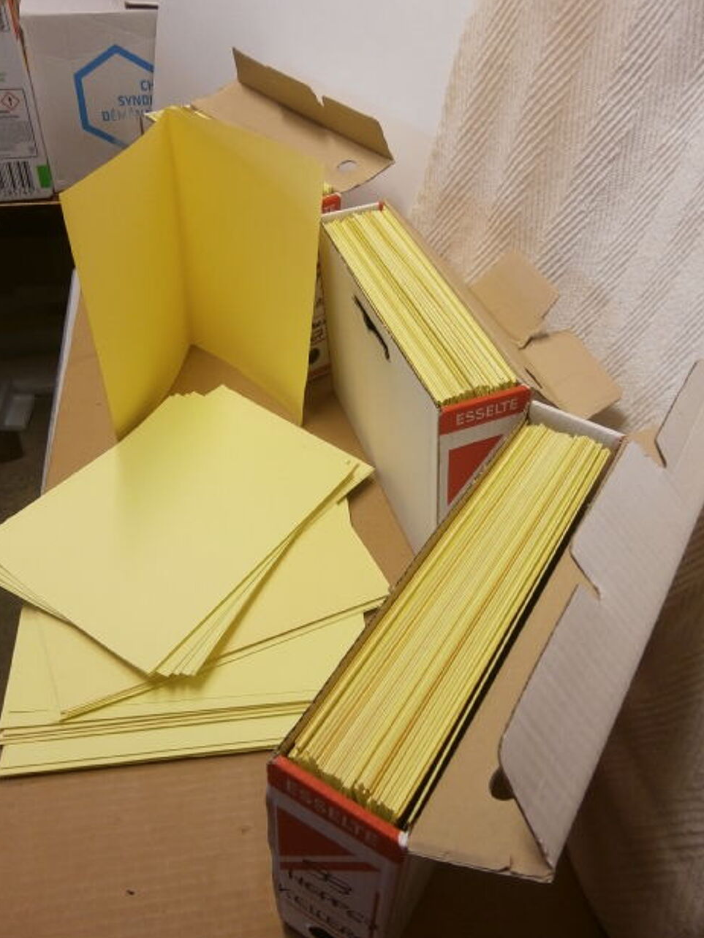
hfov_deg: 51.3
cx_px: 339
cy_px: 472
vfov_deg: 65.3
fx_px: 732
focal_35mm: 27
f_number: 2.8
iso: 80
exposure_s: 1/30
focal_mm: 4.7
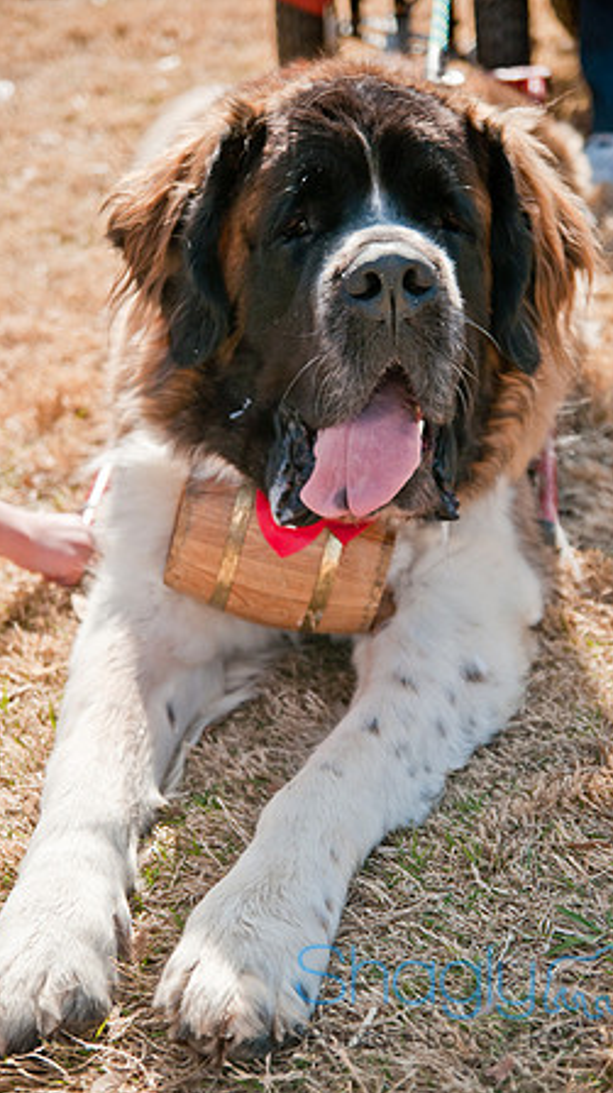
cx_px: 316
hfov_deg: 15.3
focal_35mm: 79
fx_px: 2286
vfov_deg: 26.9
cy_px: 548
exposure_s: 1/1600
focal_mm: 50
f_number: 3.2
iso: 200
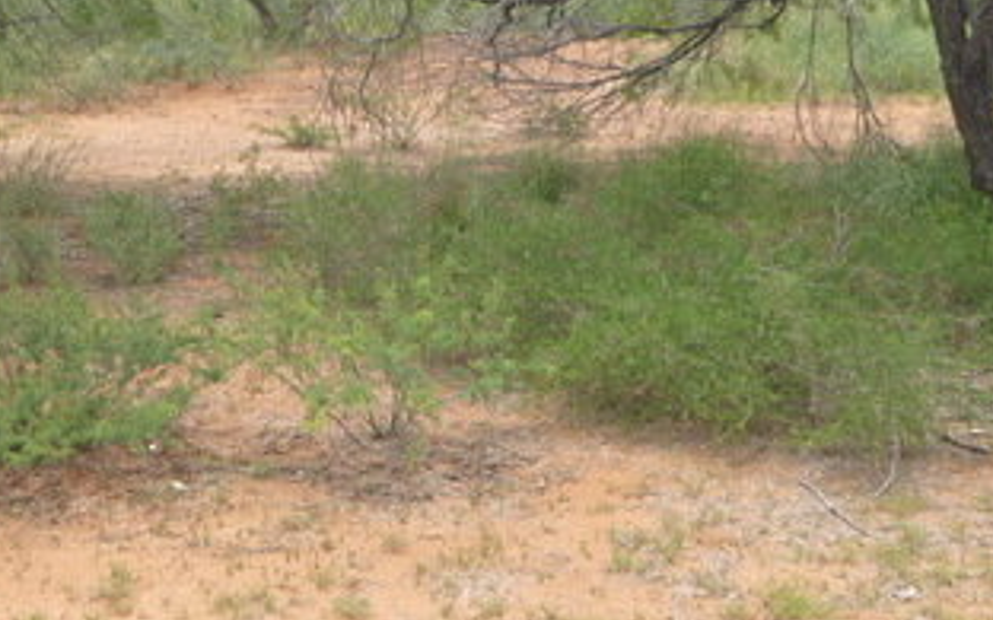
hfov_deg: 32.3
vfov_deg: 20.4
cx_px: 366
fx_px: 1705
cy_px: 114
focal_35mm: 63
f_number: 4.1
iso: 100
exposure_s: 1/250
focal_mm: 5.2
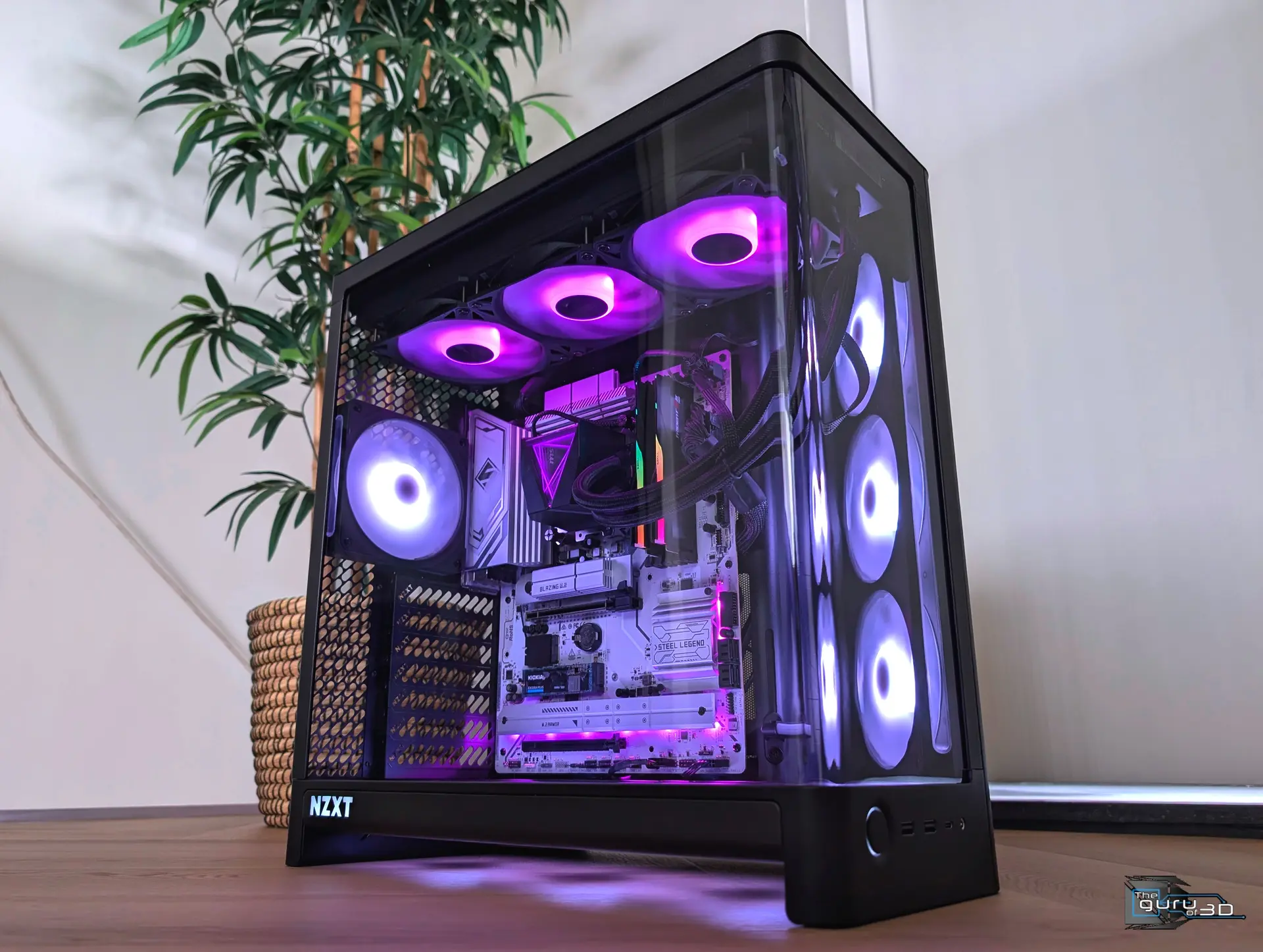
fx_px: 877
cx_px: 632
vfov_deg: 56.9
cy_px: 476
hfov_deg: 71.5
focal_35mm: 24
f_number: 1.68
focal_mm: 6.9
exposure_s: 1/39.5
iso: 38
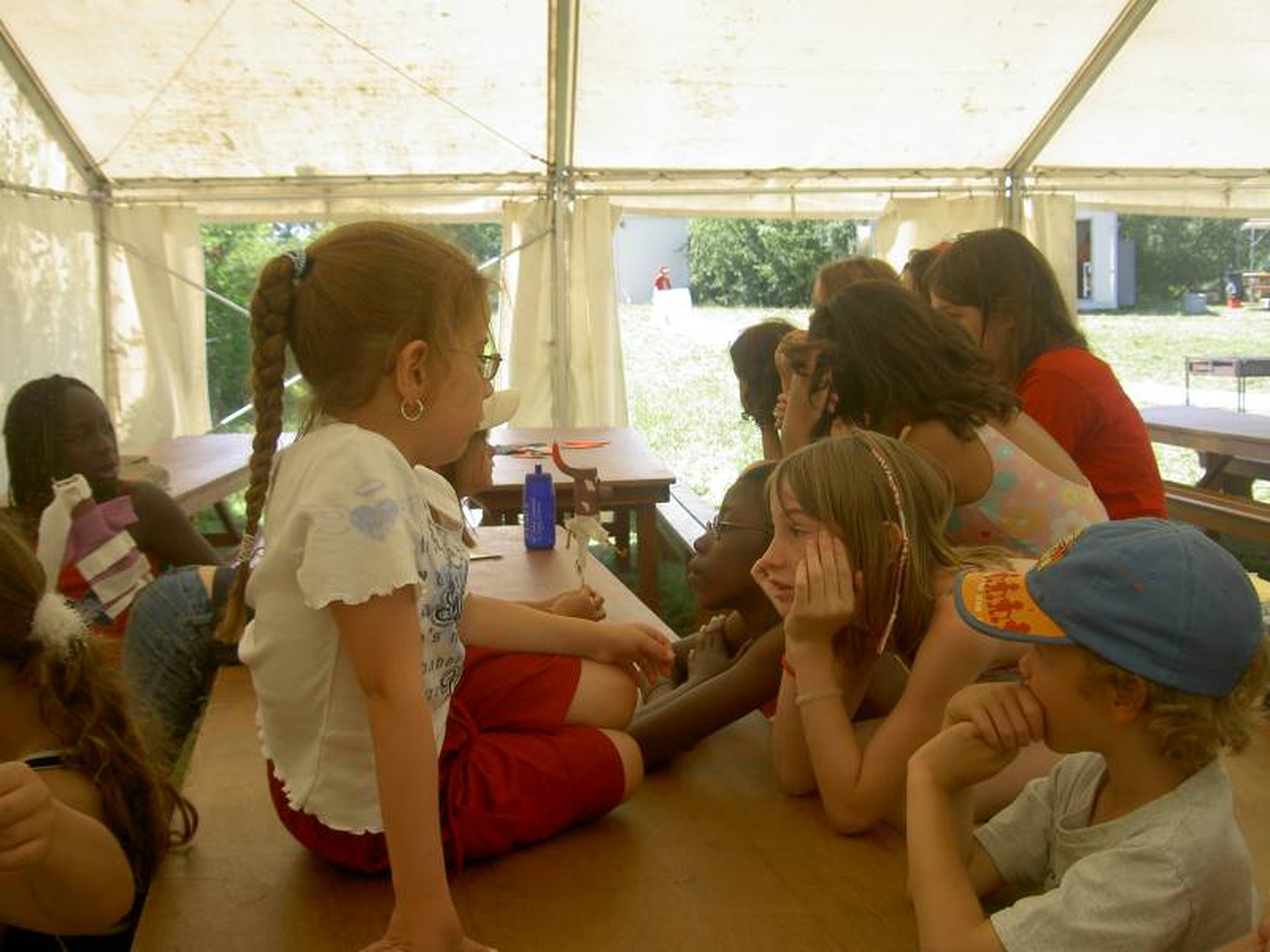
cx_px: 635
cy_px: 476
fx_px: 1431
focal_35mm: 39
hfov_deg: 47.9
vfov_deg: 36.8
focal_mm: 8
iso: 100
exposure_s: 1/200
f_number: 2.8
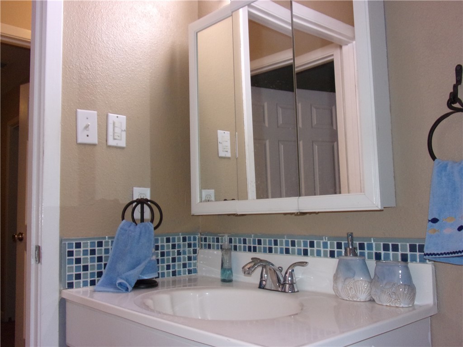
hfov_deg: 55.4
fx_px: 441
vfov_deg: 42.9
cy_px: 174
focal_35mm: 33
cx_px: 232
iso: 200
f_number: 3.7
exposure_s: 1/34
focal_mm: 5.9
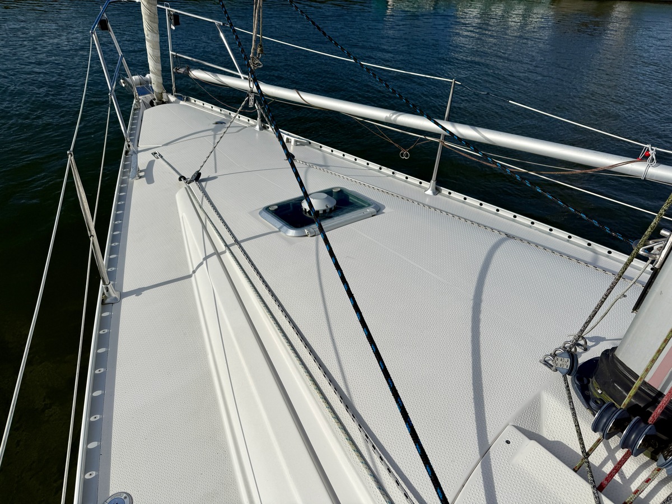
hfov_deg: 71.6
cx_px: 336
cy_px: 252
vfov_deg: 56.8
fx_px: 466
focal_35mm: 24
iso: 64
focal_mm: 6.76
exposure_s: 1/14286
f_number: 1.78
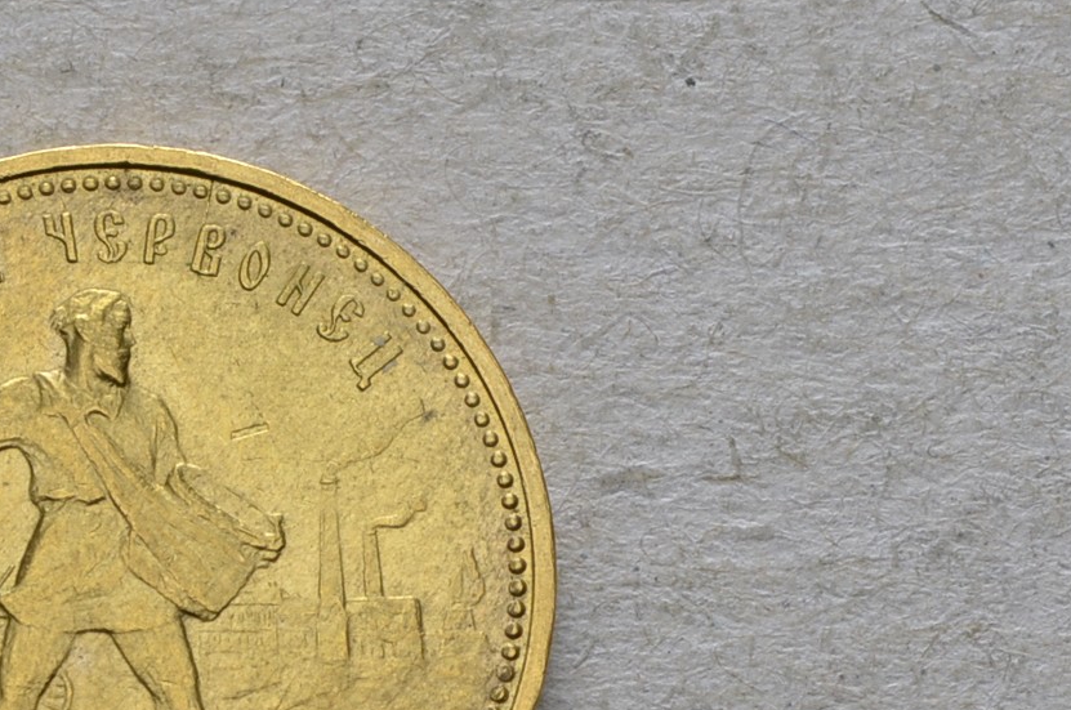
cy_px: 675
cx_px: 115
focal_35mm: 244
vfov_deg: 5.6
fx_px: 7261
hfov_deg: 8.4
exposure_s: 1/250
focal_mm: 55
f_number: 14
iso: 400
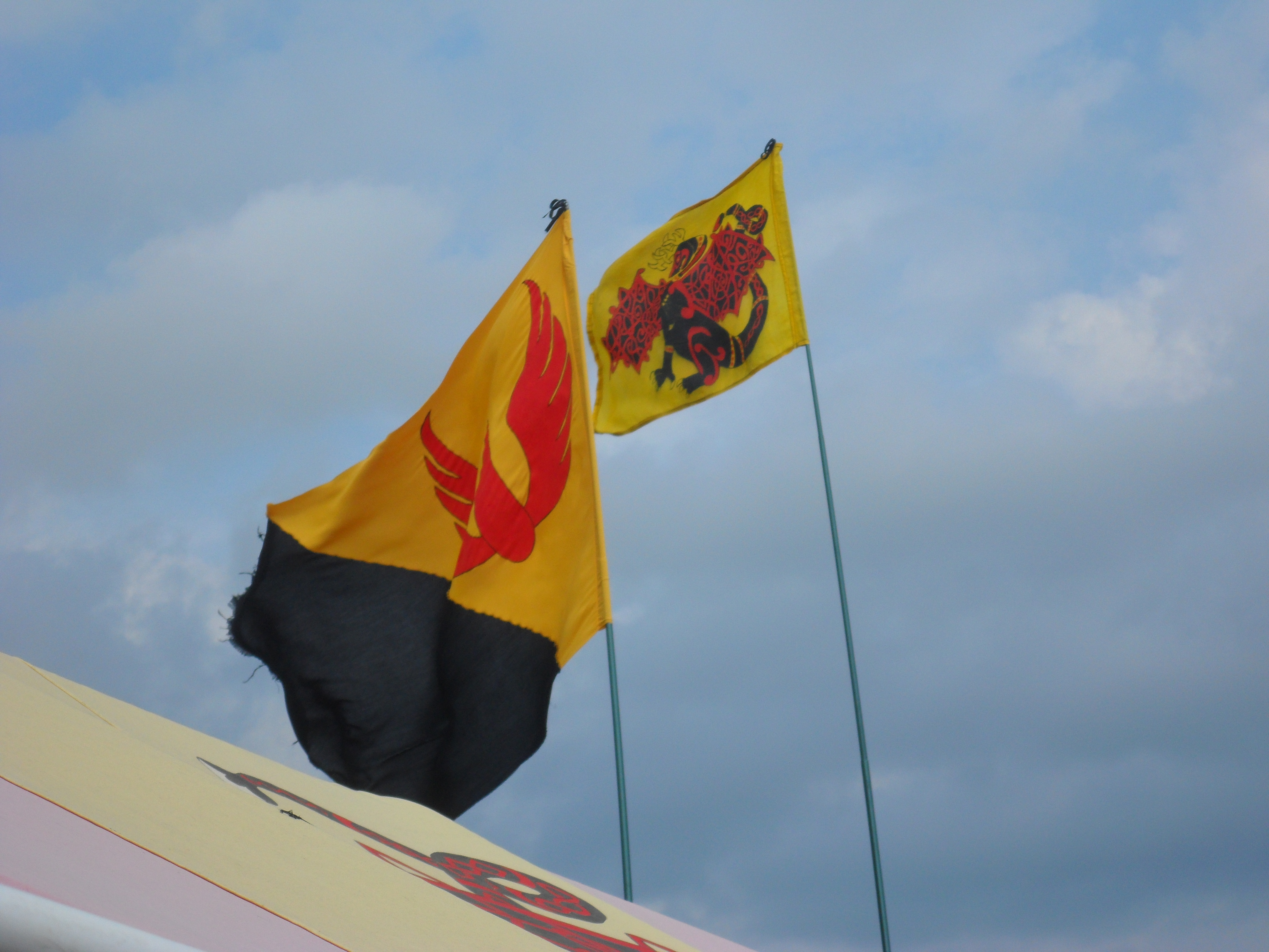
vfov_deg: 13.2
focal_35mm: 112
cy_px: 476
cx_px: 634
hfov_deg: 17.6
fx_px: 4106
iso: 80
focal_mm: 21
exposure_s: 1/750
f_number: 5.4
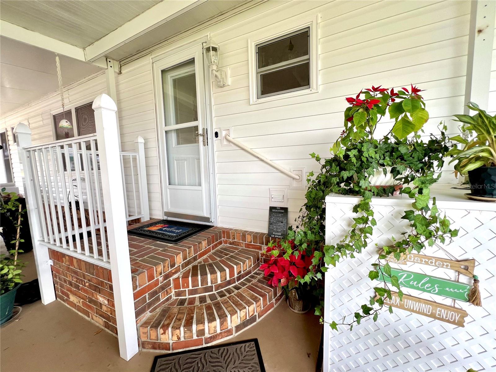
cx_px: 248
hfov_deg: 106.2
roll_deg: +2.2
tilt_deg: -5.9
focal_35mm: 13
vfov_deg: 89.9
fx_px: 186
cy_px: 186
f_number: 1.8
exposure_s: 1/99
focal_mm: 1.57
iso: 40
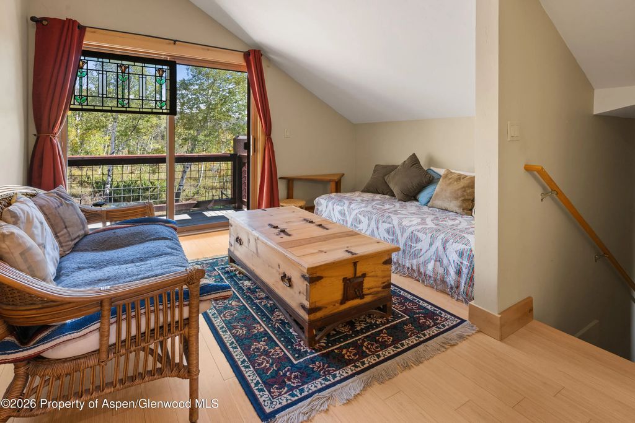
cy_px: 212
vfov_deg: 70.5
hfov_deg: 93.3
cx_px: 318
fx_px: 300
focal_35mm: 17
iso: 640
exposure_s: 1/4
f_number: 7.1
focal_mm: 17
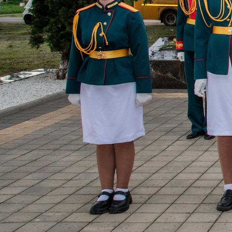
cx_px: 439
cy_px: 32
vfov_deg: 19.4
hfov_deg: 16.1
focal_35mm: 88
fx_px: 667
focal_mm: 24
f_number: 10
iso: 640
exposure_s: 1/160
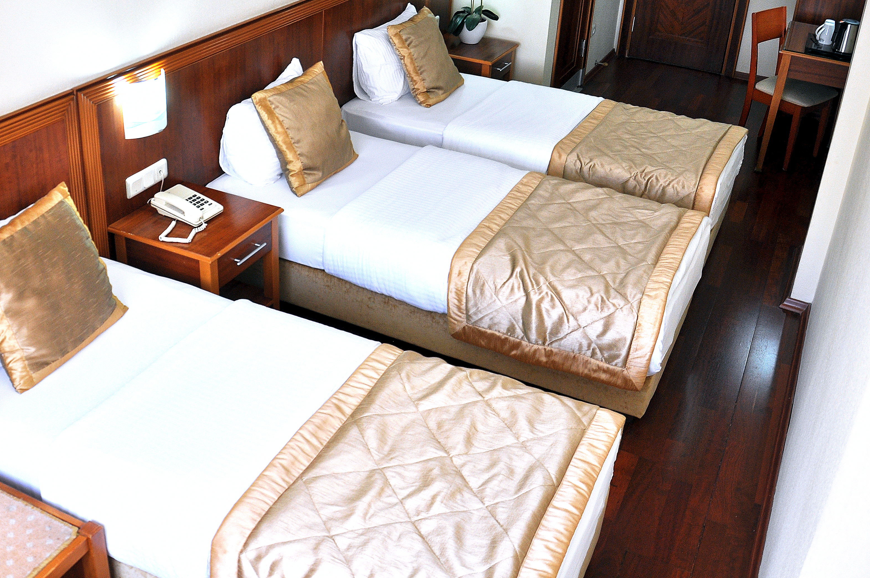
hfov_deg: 51.9
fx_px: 893
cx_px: 413
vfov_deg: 35.4
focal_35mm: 37
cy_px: 184
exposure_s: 1/30
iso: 250
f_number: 5.6
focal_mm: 18
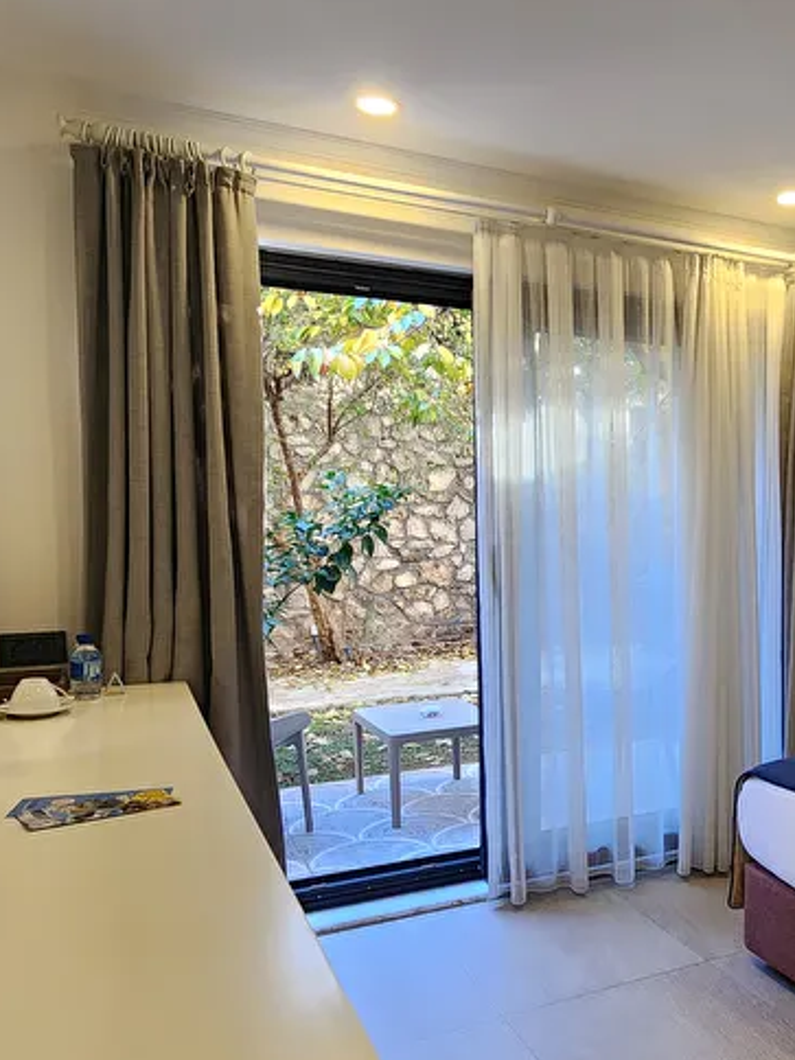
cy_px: 600
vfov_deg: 61.4
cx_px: 681
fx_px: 888
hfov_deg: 44.8
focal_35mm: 29
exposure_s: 1/50
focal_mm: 2.2
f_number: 2.2
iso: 250
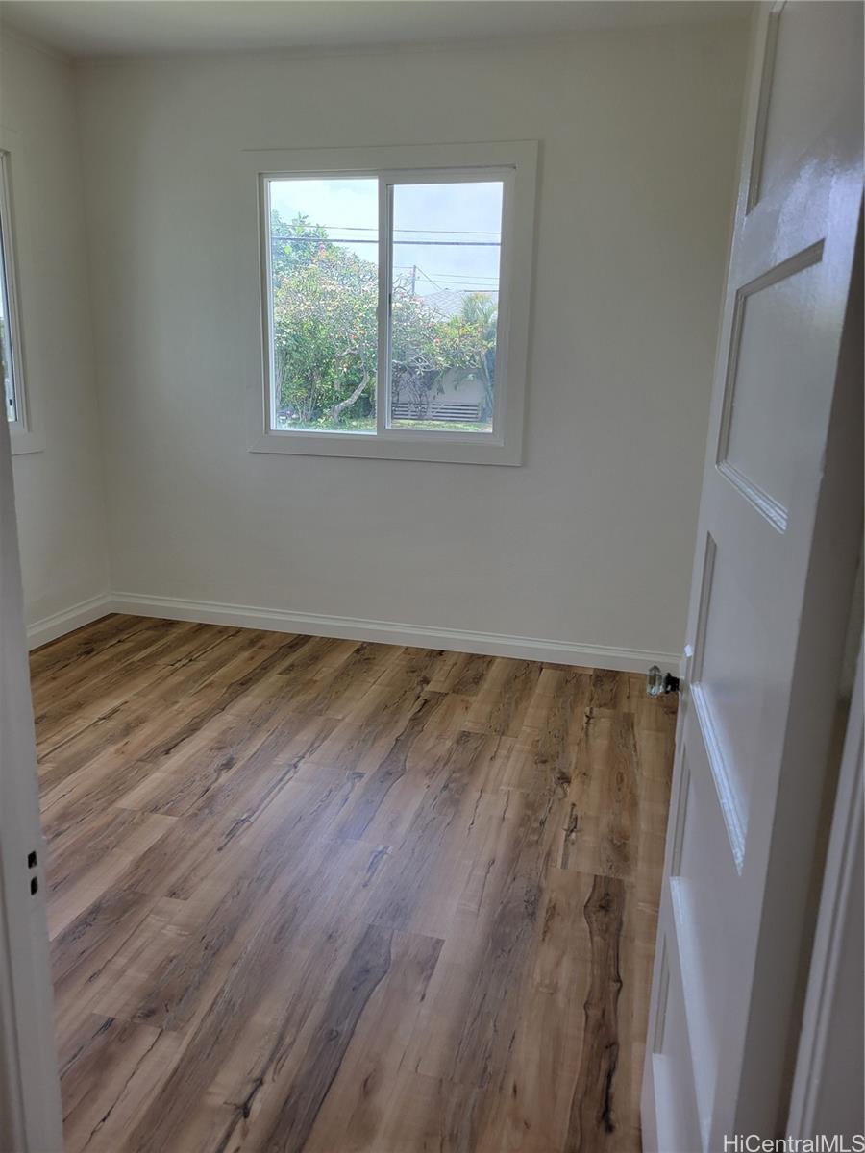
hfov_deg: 53.1
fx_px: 866
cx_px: 432
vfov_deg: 67.3
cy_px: 576
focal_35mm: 26
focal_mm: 5.4
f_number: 1.8
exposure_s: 1/241
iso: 40
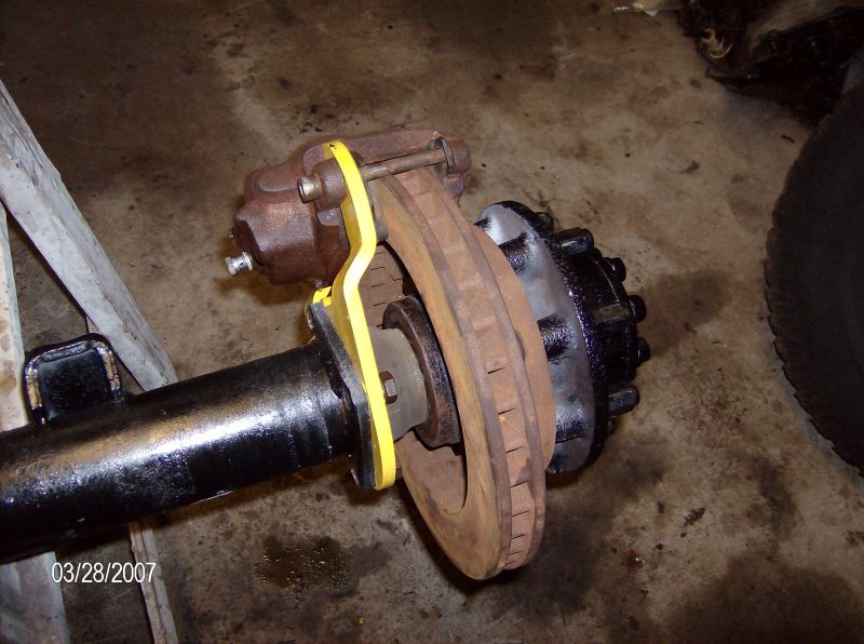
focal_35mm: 36
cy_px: 322
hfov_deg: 51.5
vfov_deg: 39.5
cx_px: 432
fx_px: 896
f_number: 2.8
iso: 200
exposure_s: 1/60
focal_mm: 6
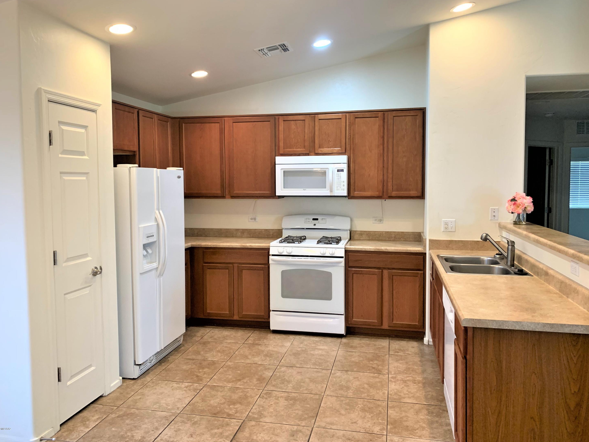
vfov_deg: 51.3
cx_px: 298
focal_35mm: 27
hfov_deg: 65.3
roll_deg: +0.3
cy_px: 214
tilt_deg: -2.5
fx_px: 459
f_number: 1.8
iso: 125
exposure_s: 1/60
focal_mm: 4.25
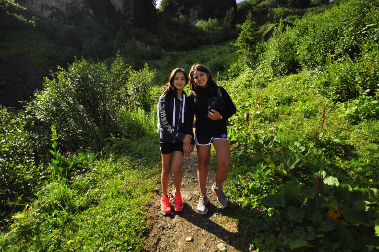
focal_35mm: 16
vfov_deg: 73.6
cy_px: 122
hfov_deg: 96.8
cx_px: 189
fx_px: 168
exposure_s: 1/2500
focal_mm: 10
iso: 400
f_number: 4
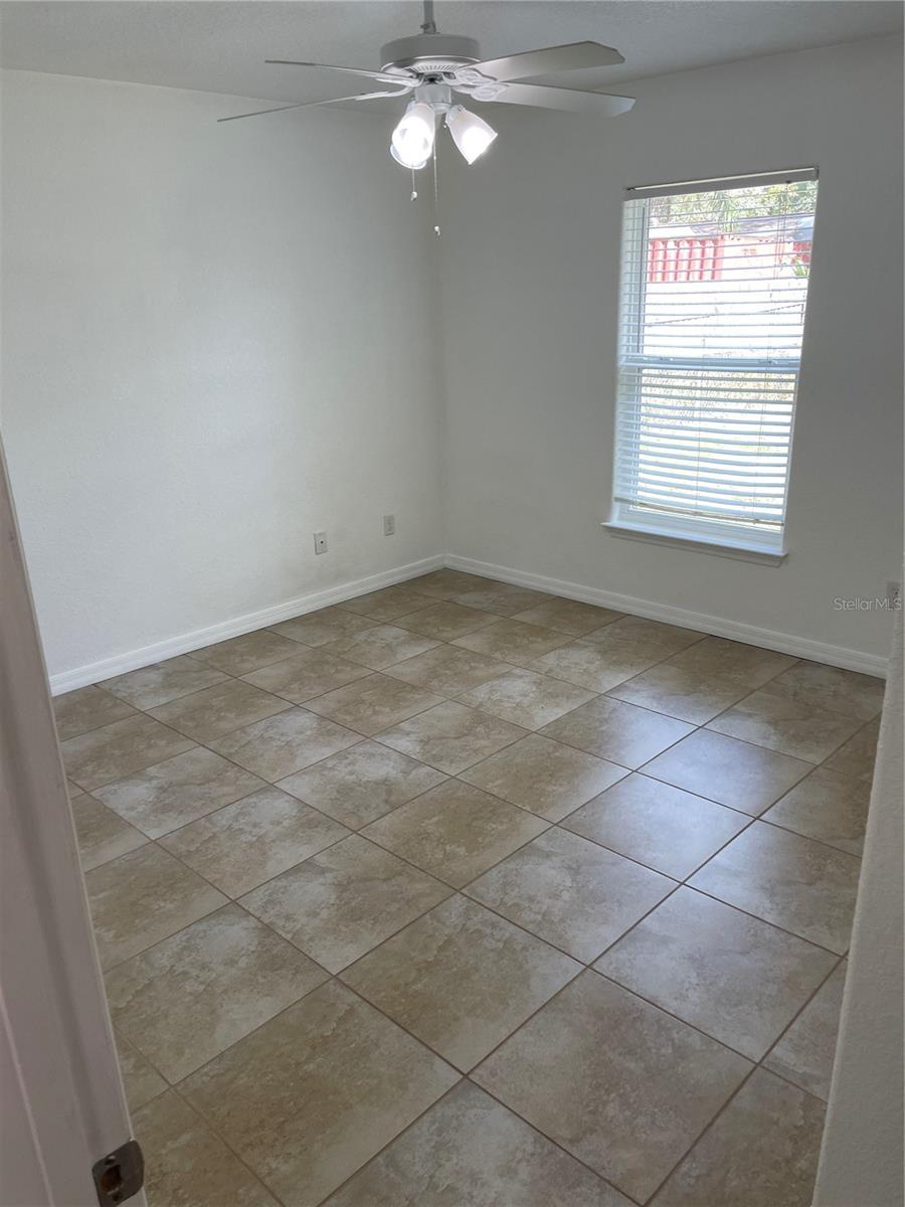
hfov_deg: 53.1
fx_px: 906
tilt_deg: -21.8
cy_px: 604
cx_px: 452
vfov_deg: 67.3
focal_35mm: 26
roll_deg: +1.9
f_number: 1.6
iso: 80
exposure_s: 1/120
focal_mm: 4.2
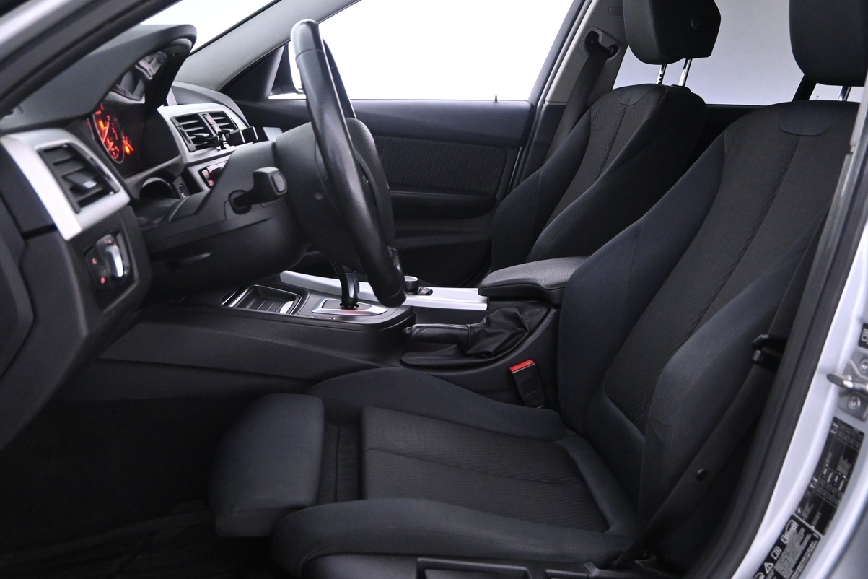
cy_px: 287
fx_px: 852
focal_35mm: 35
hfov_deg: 53.7
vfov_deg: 37.5
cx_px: 512
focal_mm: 17.5
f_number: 3.5
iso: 3200
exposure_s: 1/30
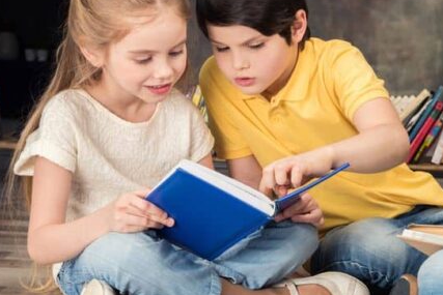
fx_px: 1329
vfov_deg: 12.7
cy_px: 152
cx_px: 375
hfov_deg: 18.7
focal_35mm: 108
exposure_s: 1/200
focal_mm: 60
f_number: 8
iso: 250
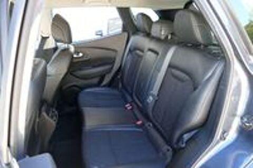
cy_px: 84
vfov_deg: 51.2
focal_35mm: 25
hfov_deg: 71.6
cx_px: 126
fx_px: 176
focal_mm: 9.12
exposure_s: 1/60
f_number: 2.8
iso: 320
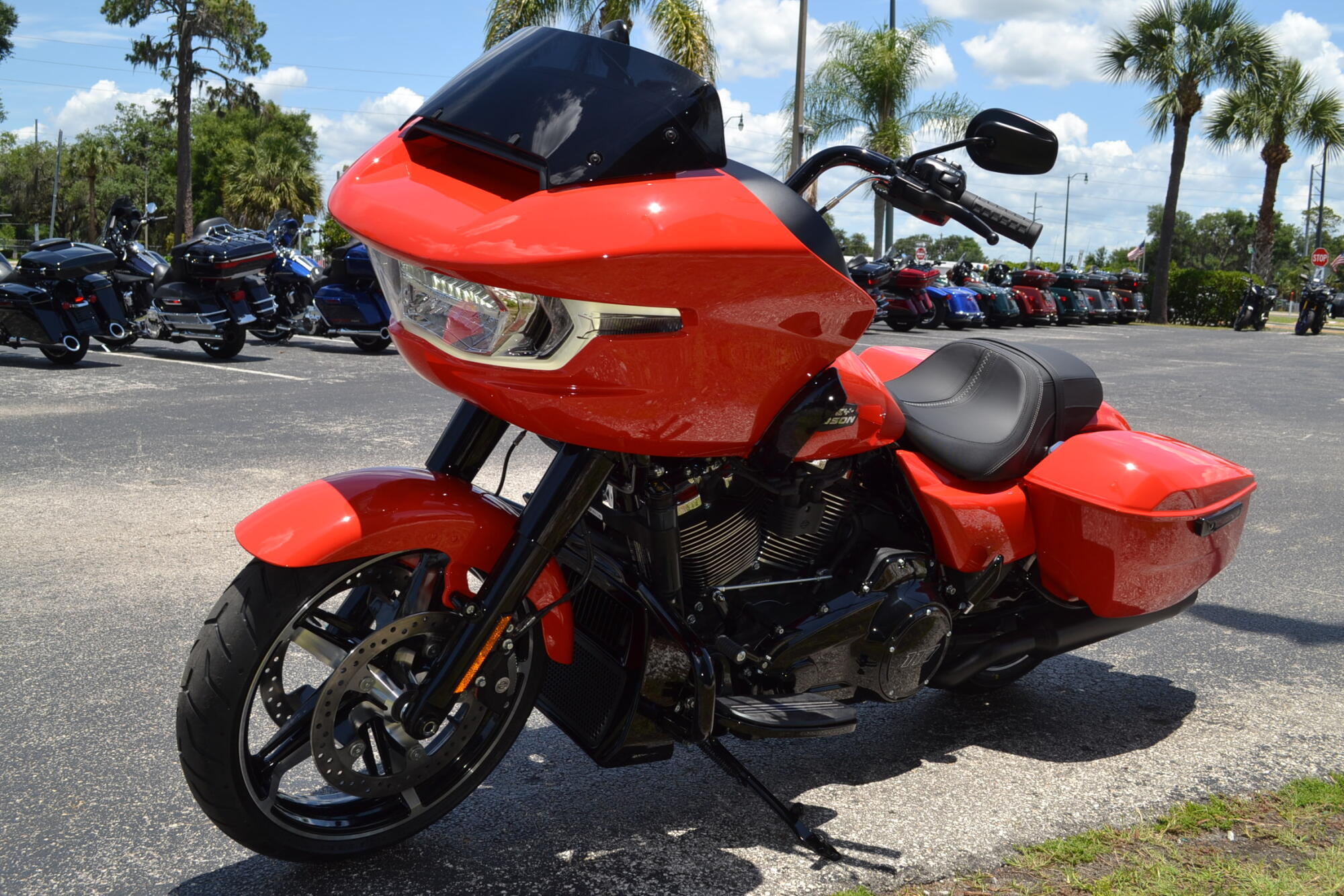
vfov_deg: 36.9
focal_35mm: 36
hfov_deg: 53.1
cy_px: 448
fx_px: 1344
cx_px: 672
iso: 100
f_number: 8
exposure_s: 1/200
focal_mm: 24
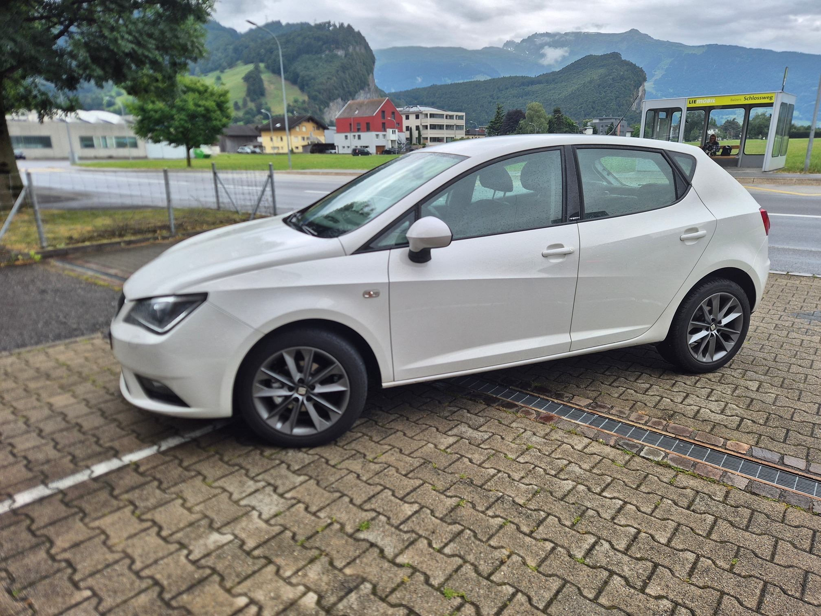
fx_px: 545
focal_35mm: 23
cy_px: 308
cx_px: 410
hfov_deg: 73.9
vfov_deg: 58.9
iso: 32
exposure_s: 1/180
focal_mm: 5.4
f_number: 1.8
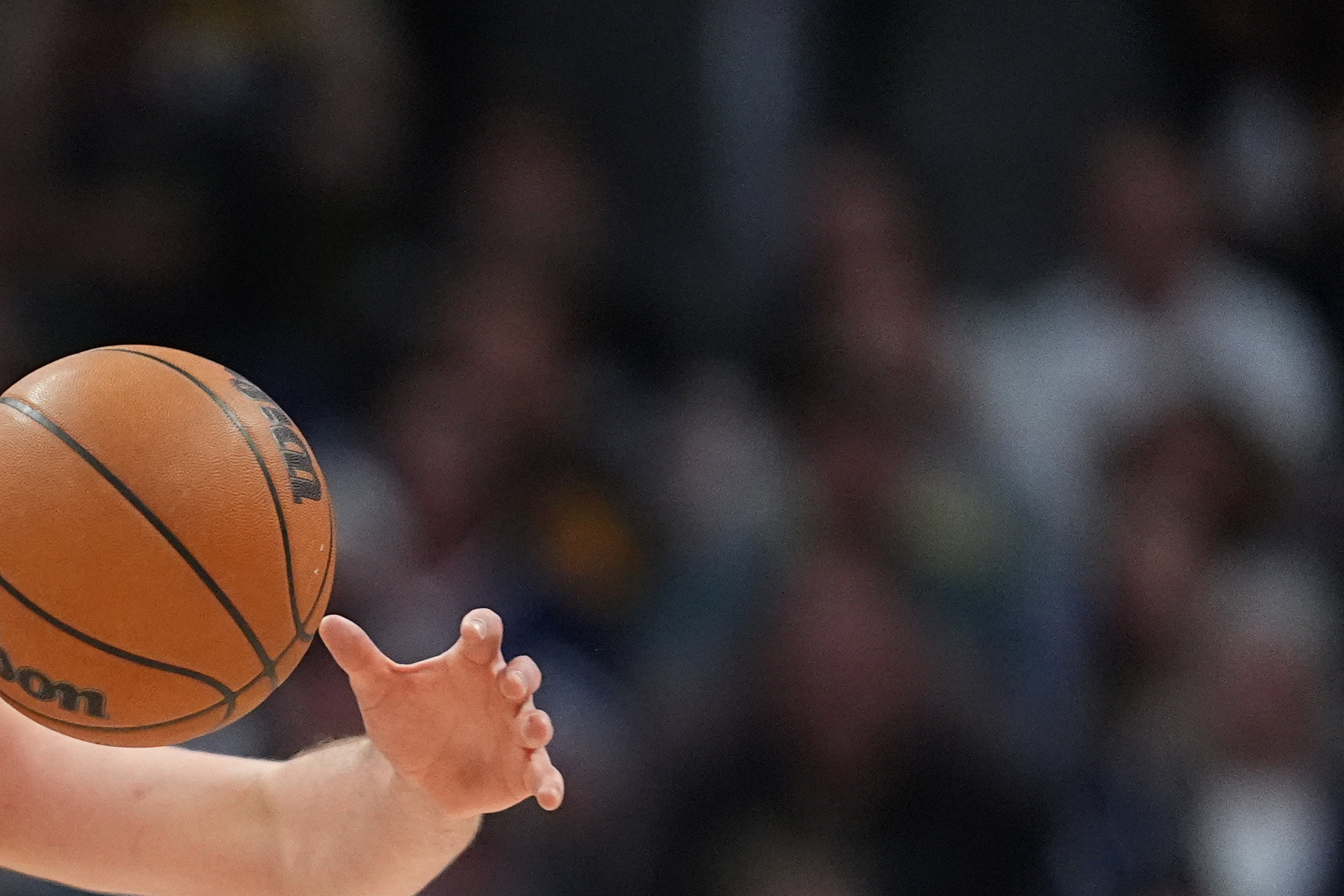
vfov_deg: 1.3
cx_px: -320
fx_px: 38448
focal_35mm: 1030
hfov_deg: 2.0
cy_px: 1064
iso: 5000
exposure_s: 1/2000
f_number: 3.2
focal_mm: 400
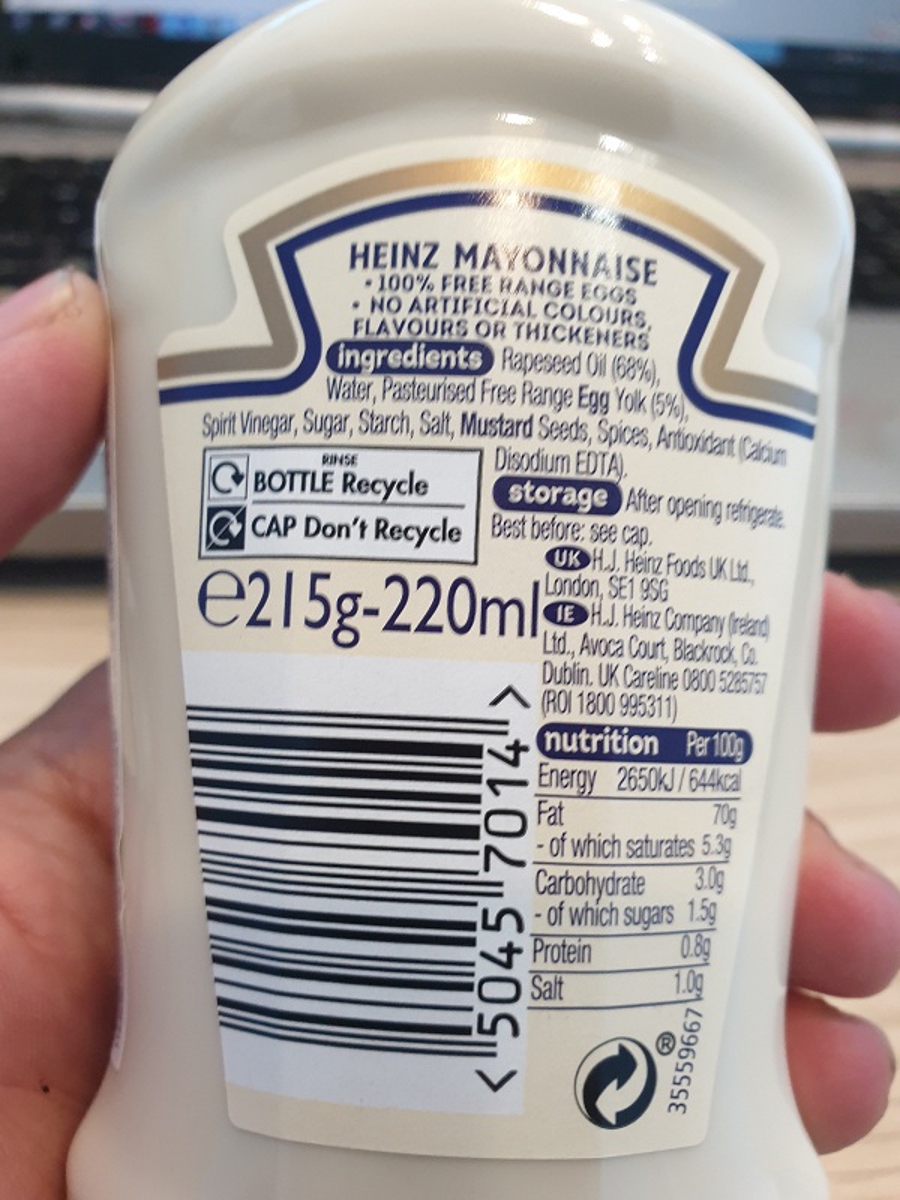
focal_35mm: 26
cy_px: 600
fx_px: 901
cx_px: 450
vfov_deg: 67.3
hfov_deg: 53.1
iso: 250
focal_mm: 4.3
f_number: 2.4
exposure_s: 1/19
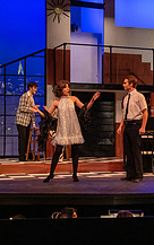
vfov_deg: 23.8
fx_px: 583
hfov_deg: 14.9
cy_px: 129
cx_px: 125
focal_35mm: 87
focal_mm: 32
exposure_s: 1/200
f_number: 3.5
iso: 3200
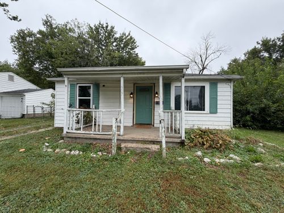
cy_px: 106
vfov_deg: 85.7
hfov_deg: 102.1
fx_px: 115
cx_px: 142
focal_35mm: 14
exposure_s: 1/502
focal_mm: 2.22
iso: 64
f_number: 2.2
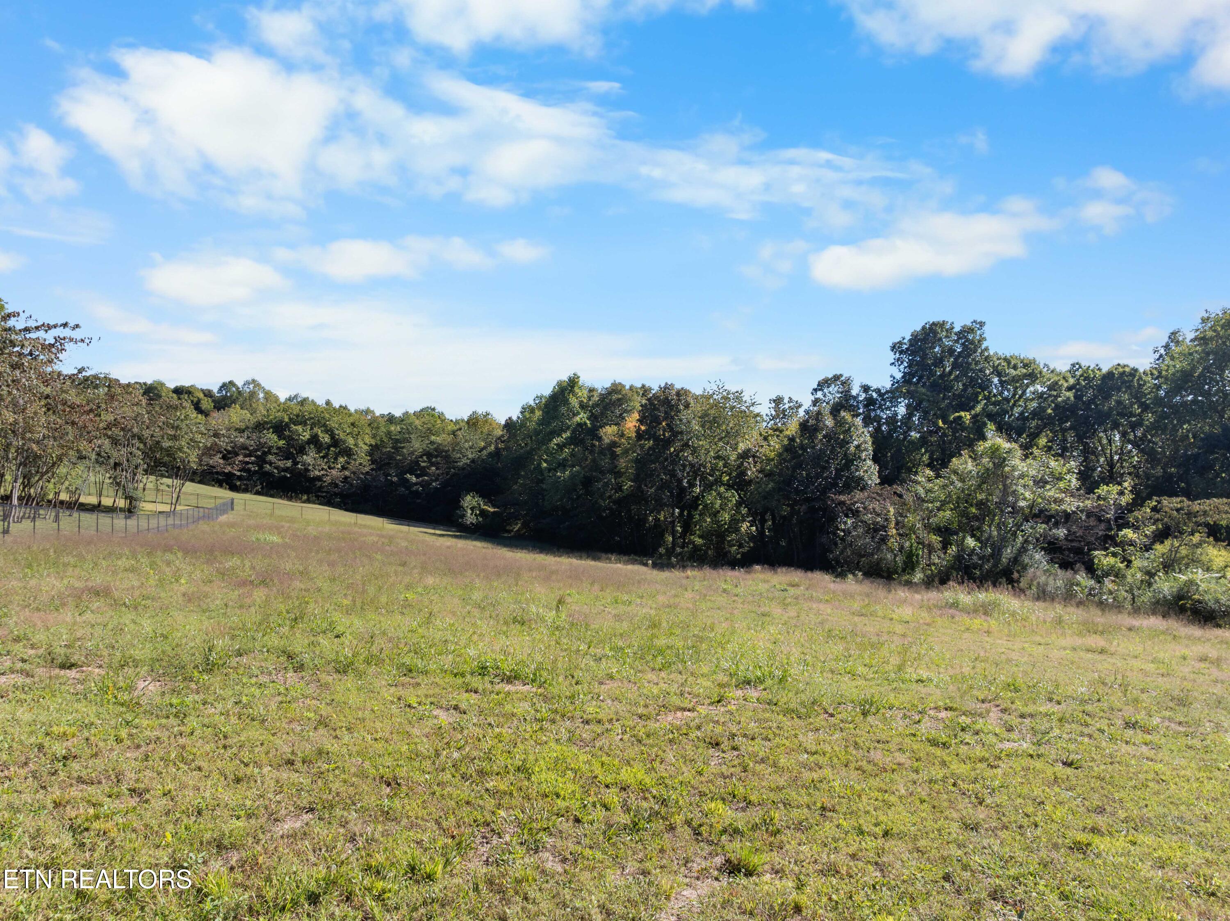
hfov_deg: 71.6
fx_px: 852
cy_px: 460
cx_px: 615
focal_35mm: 24
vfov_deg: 56.8
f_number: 2.8
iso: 100
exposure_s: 1/50
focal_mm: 12.29
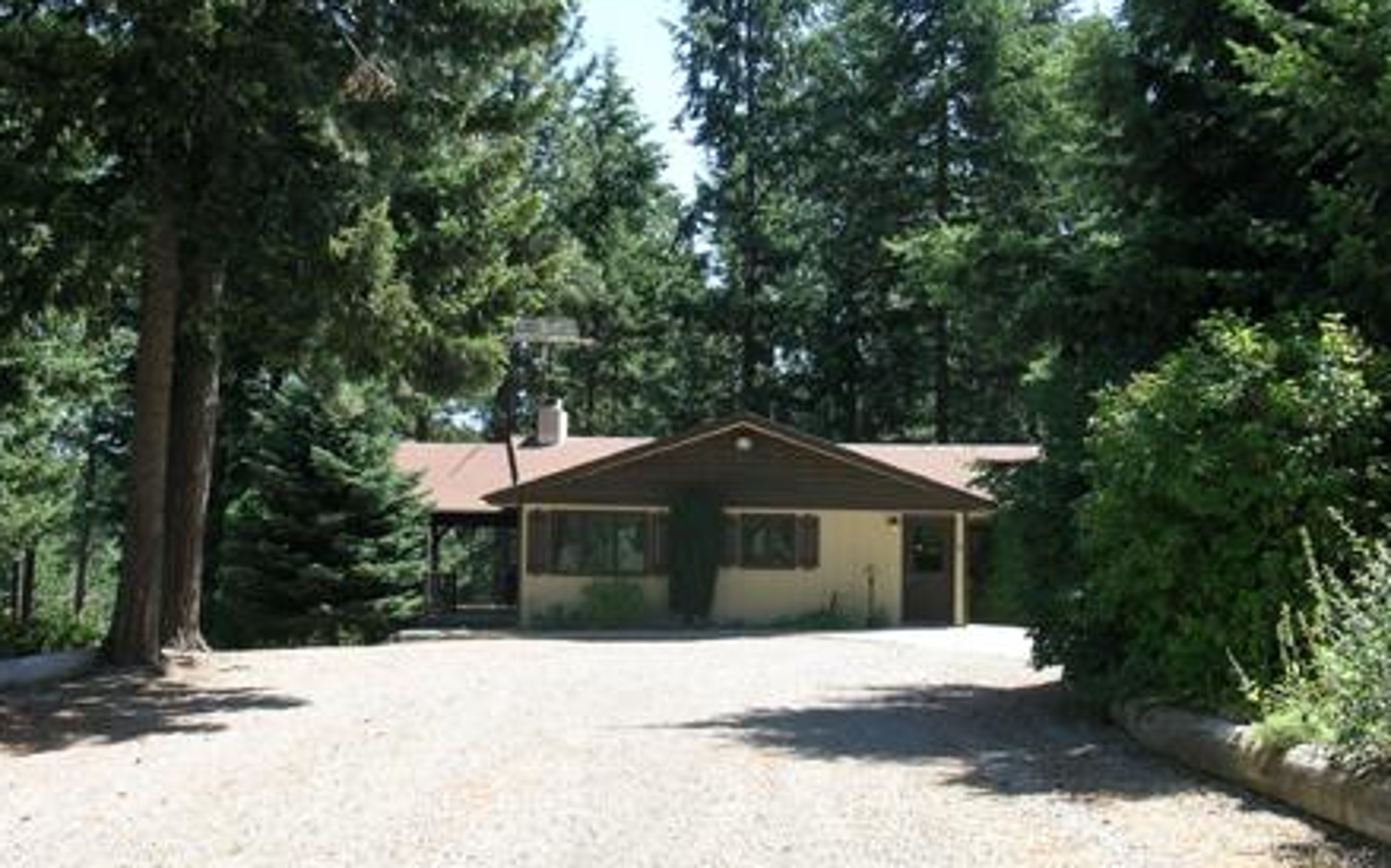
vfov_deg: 25.8
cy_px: 415
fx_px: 1895
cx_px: 697
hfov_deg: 40.3
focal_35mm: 50
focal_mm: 9.5
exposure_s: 1/127
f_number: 5.2
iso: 50
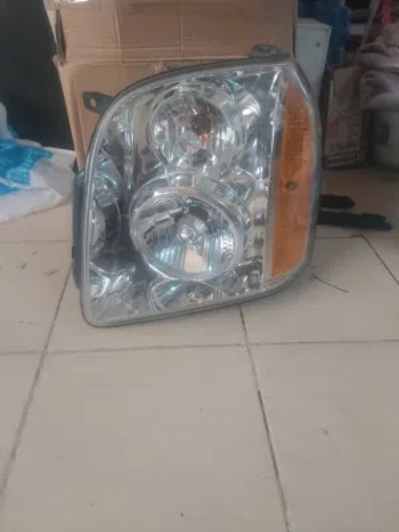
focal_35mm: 26
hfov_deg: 53.1
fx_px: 400
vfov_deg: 67.3
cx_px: 200
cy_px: 266
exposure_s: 1/50
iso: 320
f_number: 1.7
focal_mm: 3.92
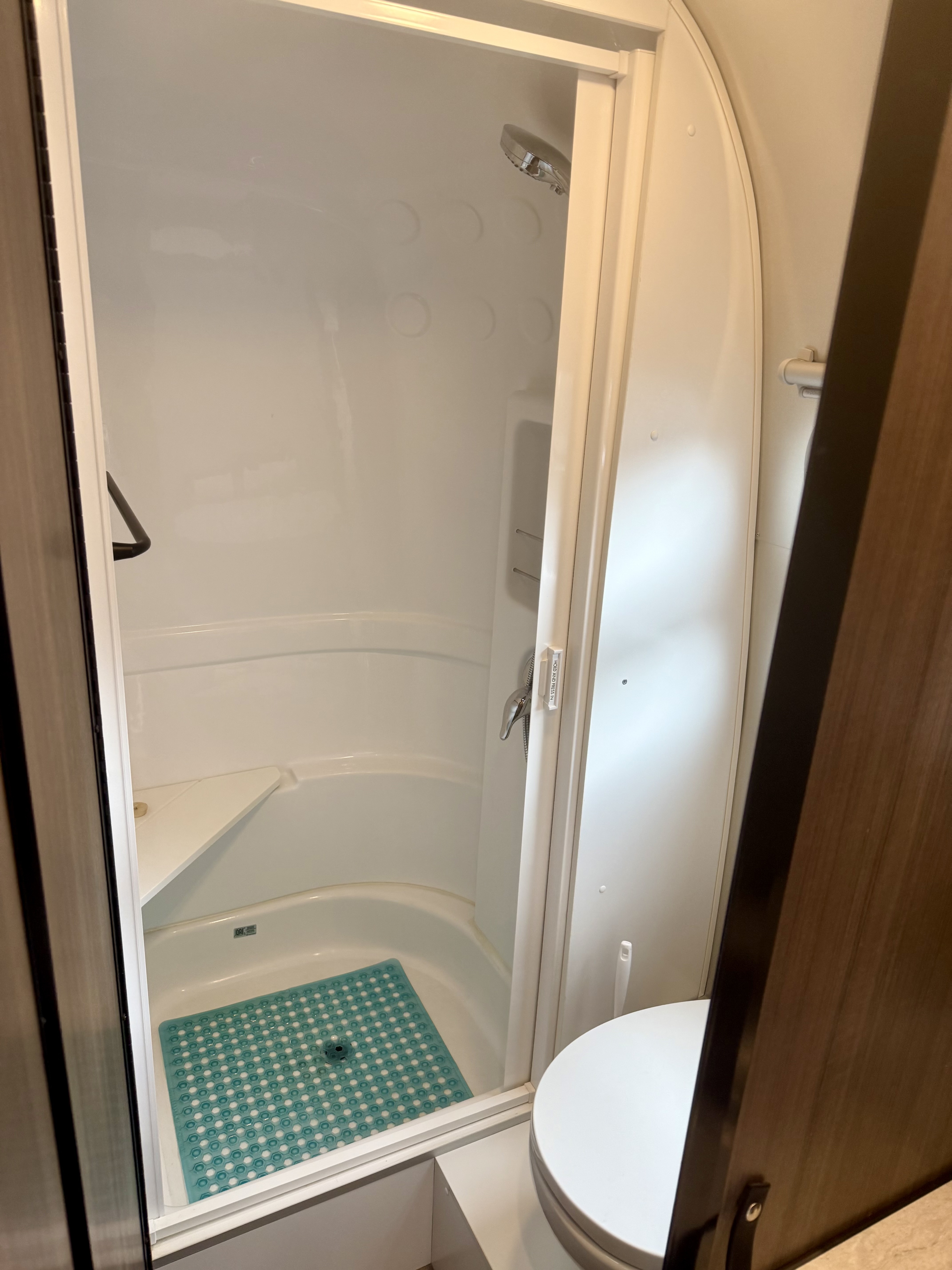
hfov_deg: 56.8
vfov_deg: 71.6
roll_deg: -3.2
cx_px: 476
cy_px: 635
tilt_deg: -20.0
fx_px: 880
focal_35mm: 24
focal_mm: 6.76
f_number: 1.78
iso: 160
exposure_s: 1/121
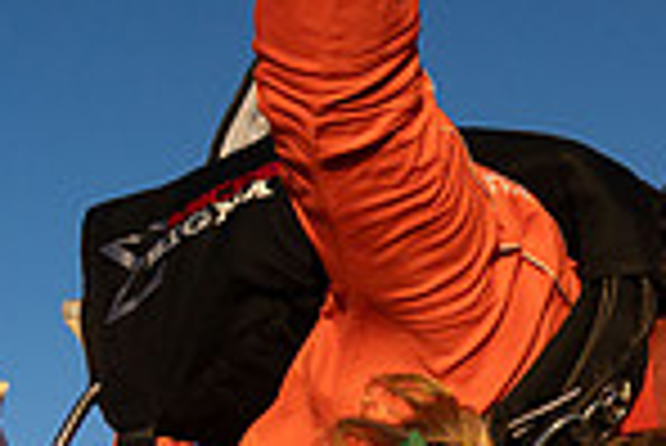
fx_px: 1741
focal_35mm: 94
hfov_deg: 20.0
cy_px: 687
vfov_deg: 13.6
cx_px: 855
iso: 1250
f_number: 8
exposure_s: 1/2000
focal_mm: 24
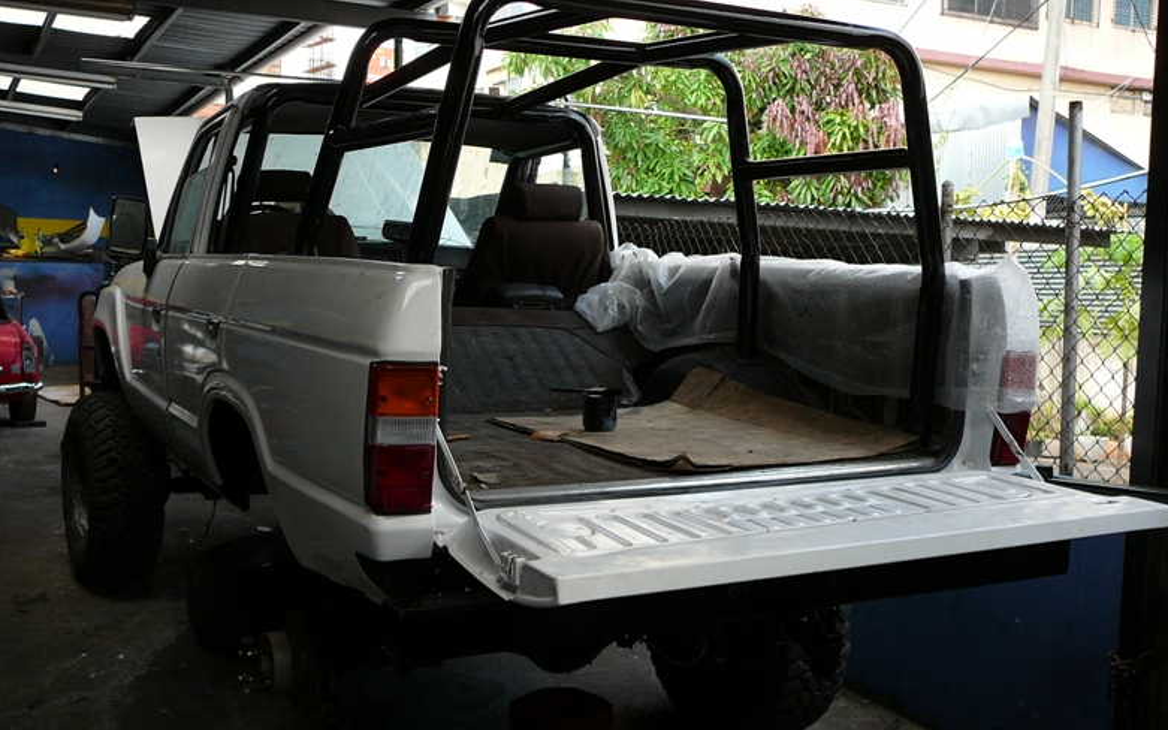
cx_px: 573
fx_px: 1210
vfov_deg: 33.6
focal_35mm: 38
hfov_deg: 51.5
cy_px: 365
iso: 80
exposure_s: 1/160
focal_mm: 5.2
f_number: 2.8
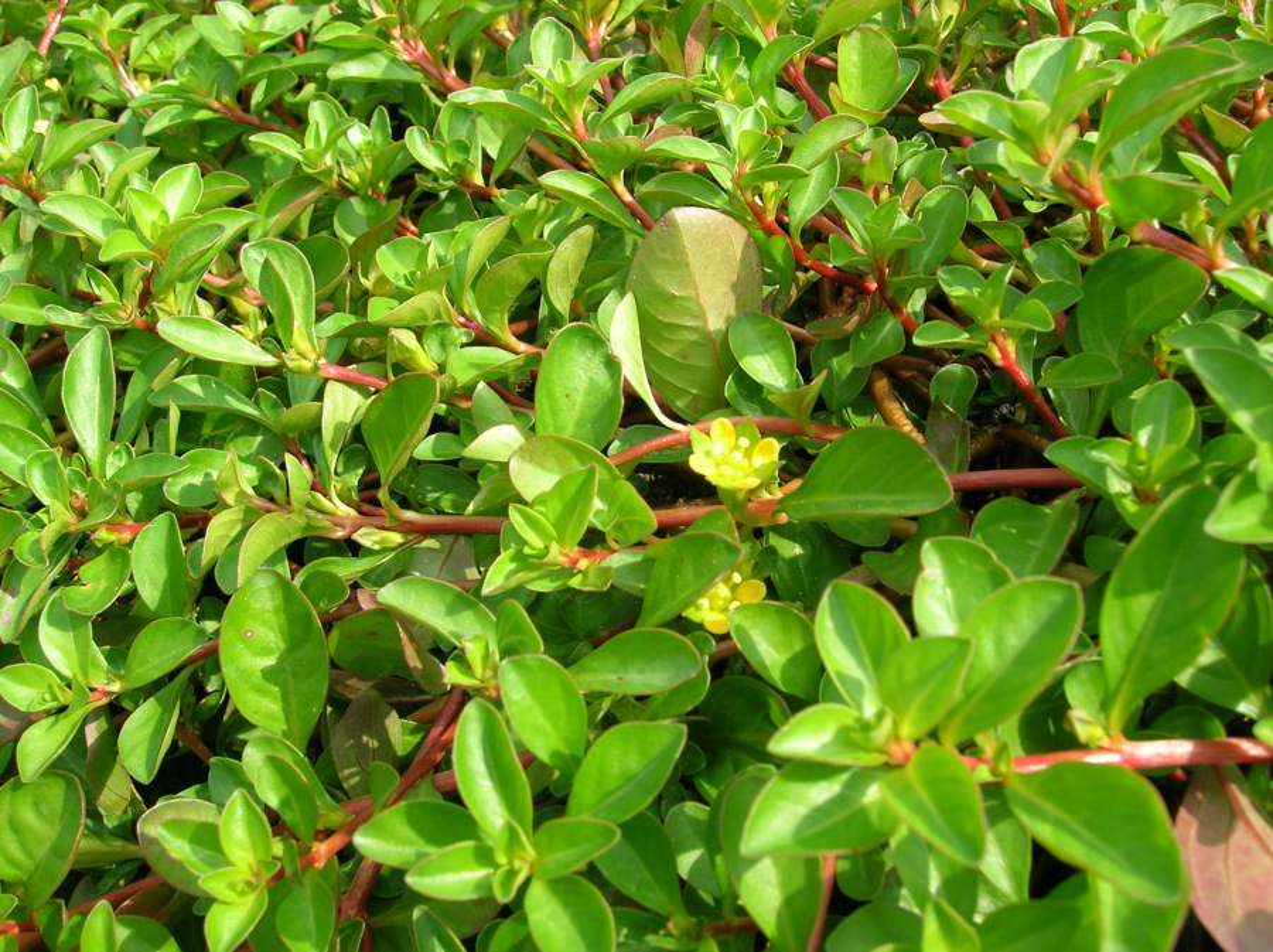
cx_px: 636
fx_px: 1249
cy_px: 476
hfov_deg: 54.0
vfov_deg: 41.7
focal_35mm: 34
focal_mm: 5.7
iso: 50
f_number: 4.9
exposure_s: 1/163
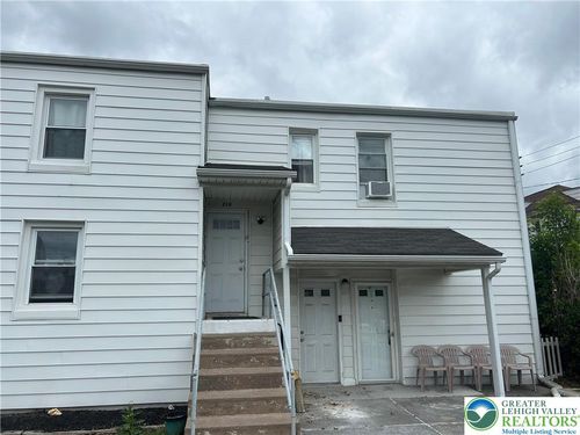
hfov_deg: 67.3
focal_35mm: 26
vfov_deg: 53.1
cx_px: 290
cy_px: 218
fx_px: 436
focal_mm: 5.7
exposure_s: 1/5882
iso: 50
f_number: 1.5
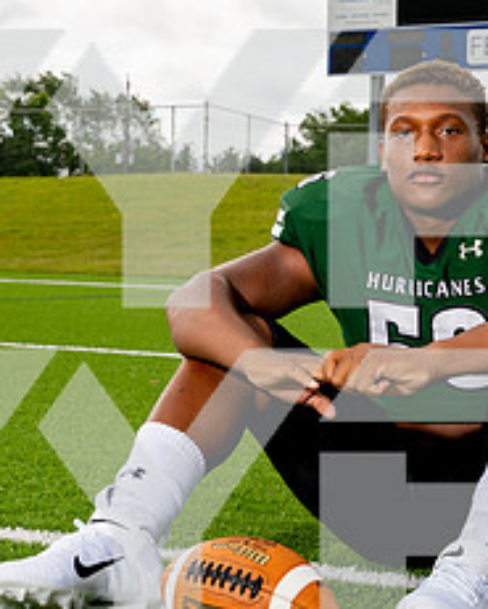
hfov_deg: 14.5
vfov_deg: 18.0
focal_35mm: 106
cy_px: 170
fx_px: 1912
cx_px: 277
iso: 200
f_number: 8
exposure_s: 1/250
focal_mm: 45
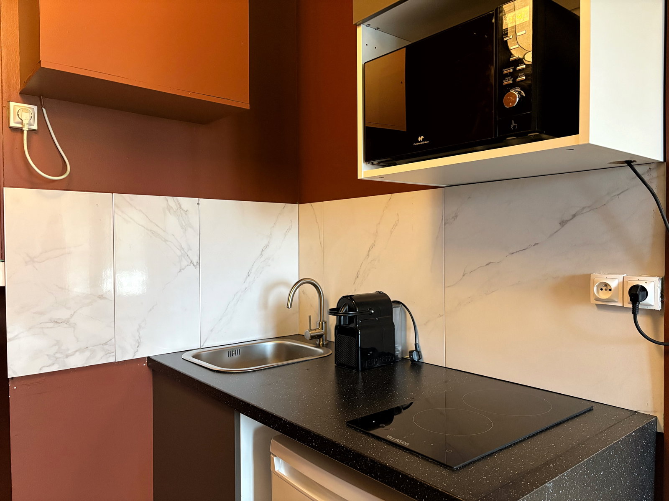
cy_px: 250
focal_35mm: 26
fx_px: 502
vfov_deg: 53.1
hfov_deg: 67.3
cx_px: 334
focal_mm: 5.96
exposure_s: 1/50
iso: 500
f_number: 1.6
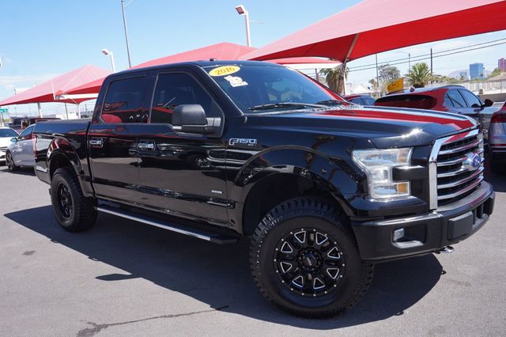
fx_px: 421
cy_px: 168
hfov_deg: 62.0
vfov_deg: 43.6
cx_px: 253
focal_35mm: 30
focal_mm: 20
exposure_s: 1/100
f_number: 9
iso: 100
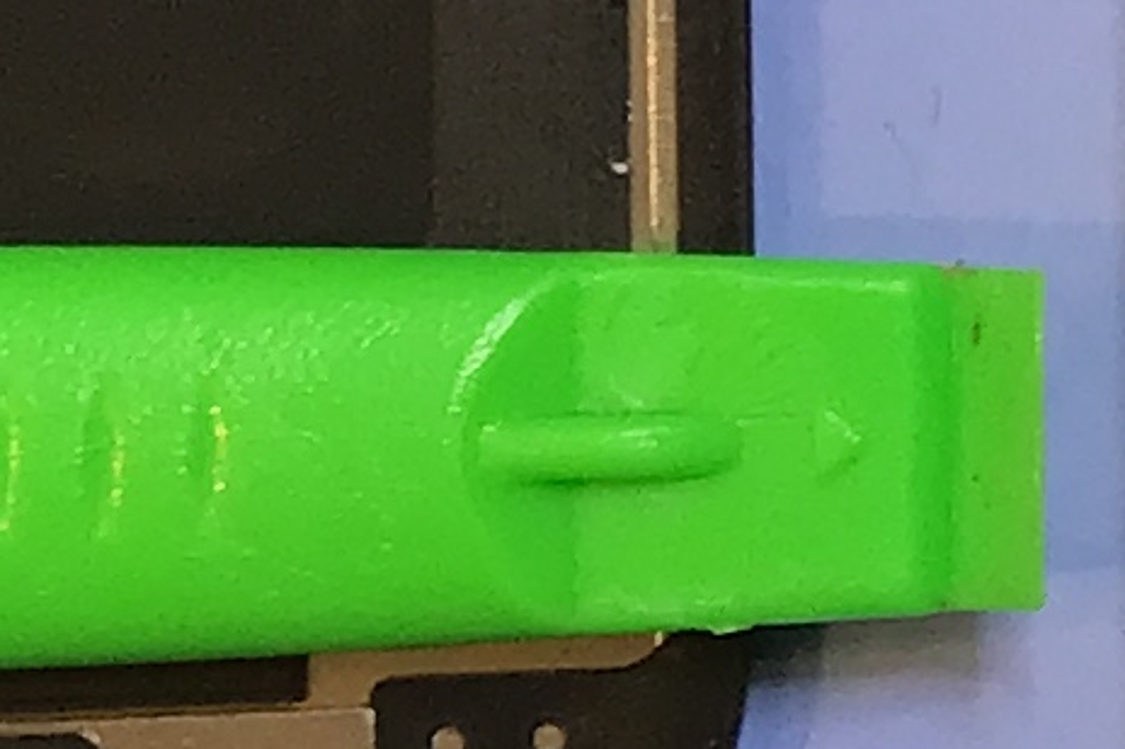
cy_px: -1539
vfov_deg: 5.6
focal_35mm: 227
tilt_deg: -78.3
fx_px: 7091
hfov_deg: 9.0
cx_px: 1232
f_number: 2.4
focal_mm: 3.3
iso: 32
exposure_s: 1/60
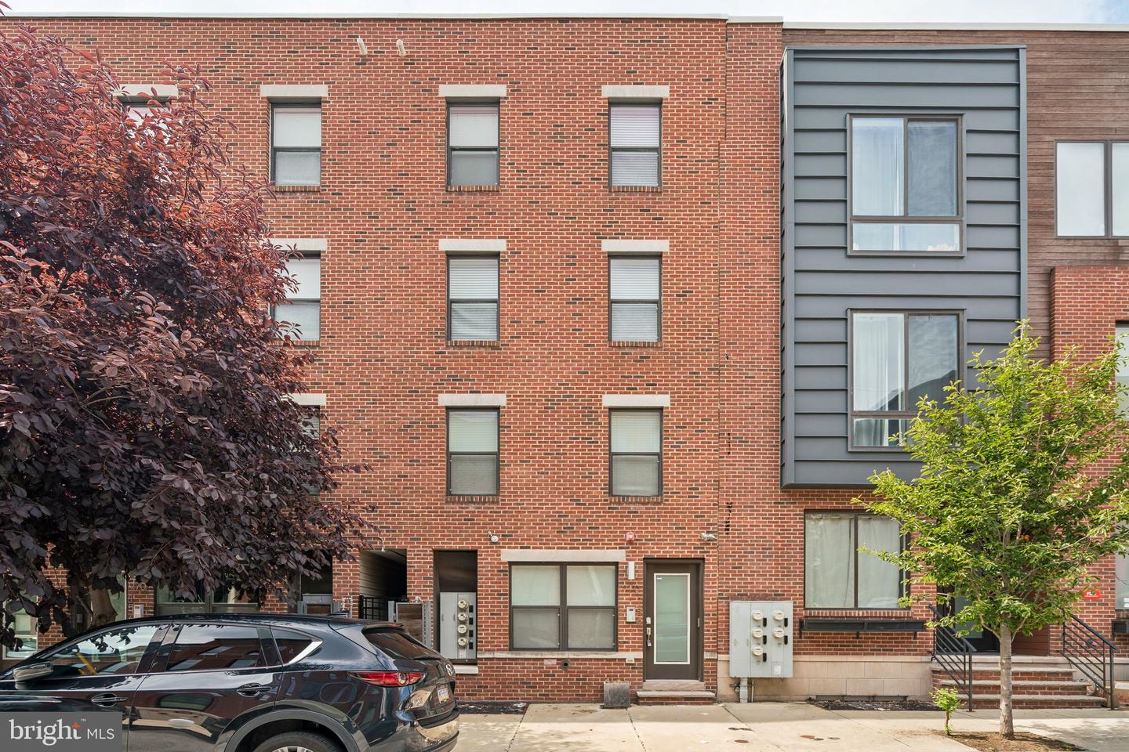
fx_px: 502
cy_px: 376
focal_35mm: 16
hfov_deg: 96.7
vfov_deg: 73.7
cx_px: 564
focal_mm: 16
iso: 200
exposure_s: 1/200
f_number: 4
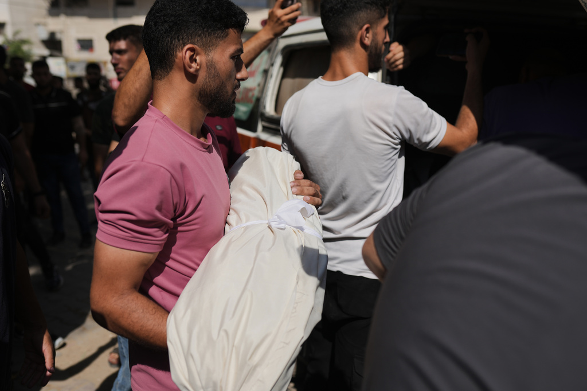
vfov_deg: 37.8
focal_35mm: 35
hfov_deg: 54.4
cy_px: 196
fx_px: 570
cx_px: 294
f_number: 2.8
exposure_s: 1/5000
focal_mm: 35
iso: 125
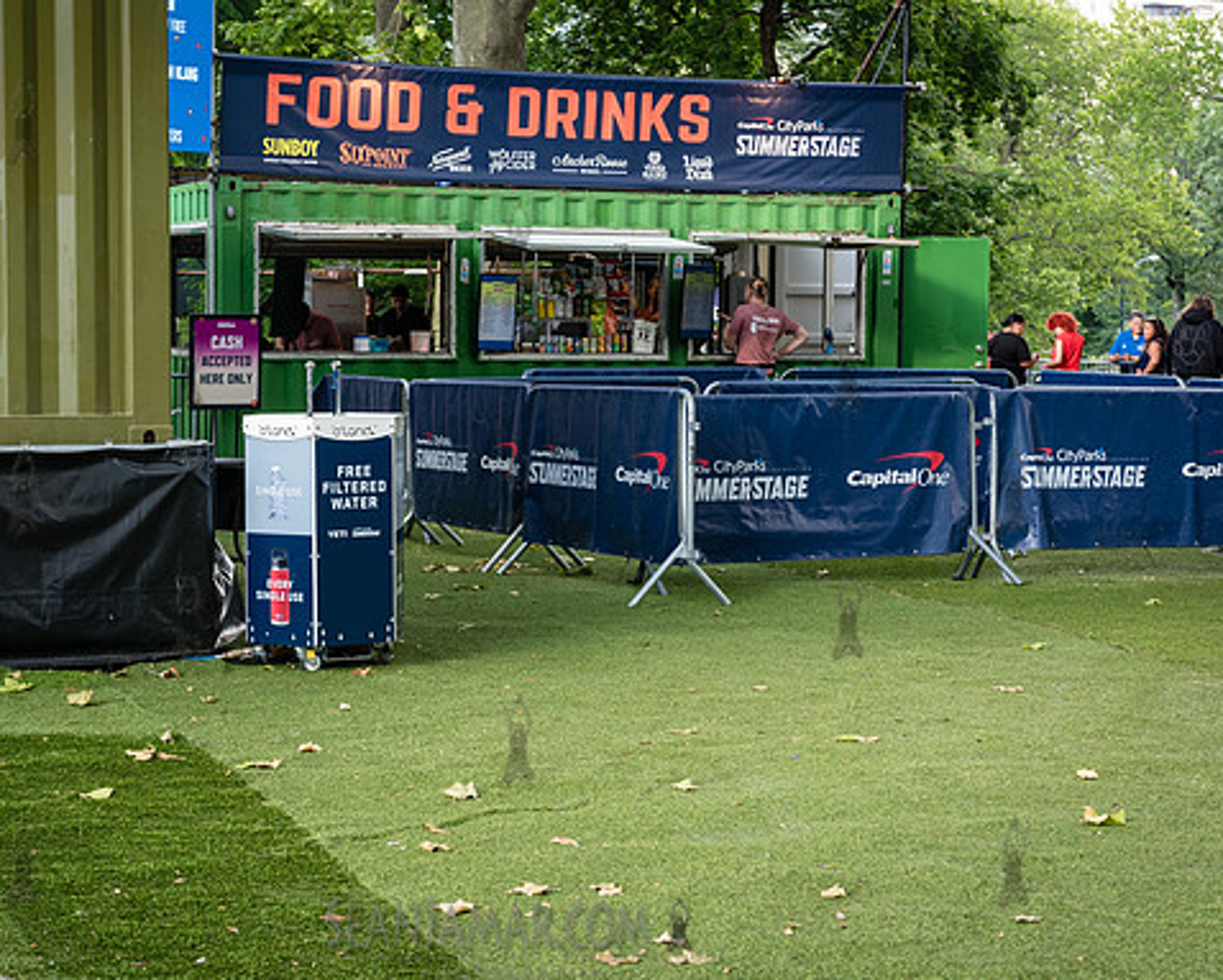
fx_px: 2571
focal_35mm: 71
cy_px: 490
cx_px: 500
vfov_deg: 21.6
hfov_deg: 26.7
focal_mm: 60
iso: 1000
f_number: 4.5
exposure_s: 1/320
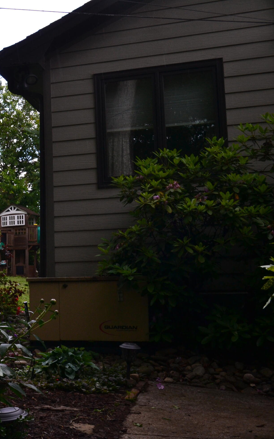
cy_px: 223
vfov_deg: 36.3
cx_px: -54
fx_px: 669
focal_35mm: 56
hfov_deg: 21.5
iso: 400
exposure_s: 1/100
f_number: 9
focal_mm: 24
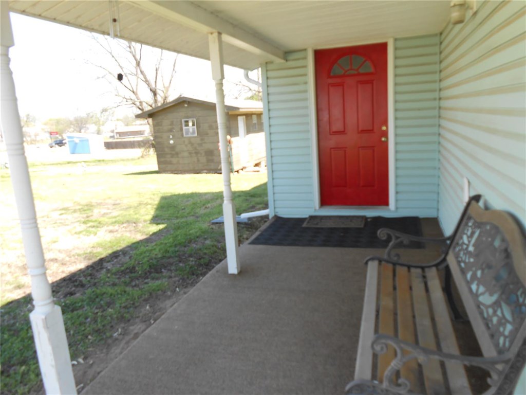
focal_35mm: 26
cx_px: 263
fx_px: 395
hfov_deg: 67.3
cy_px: 198
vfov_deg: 53.1
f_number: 3.5
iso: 80
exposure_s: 1/160
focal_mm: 4.6
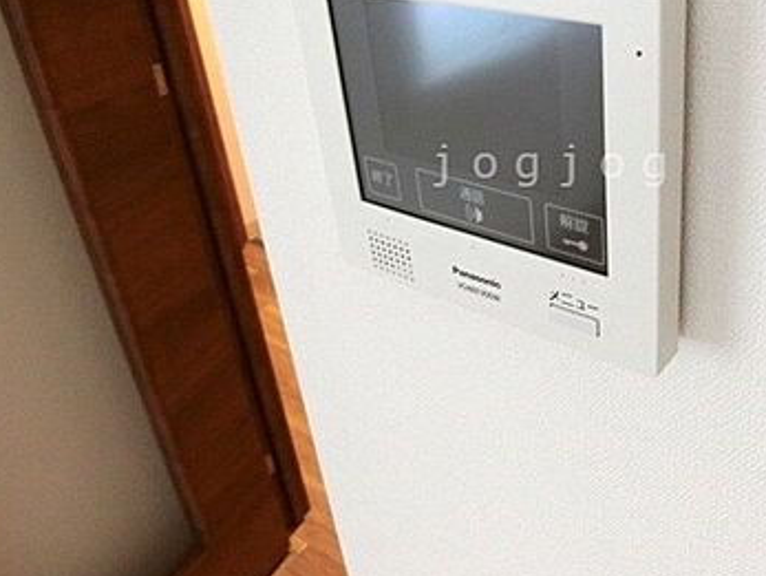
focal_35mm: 35
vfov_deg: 40.0
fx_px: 775
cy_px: 166
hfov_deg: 50.8
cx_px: 554
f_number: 2.7
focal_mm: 4.06
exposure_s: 1/40
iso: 400
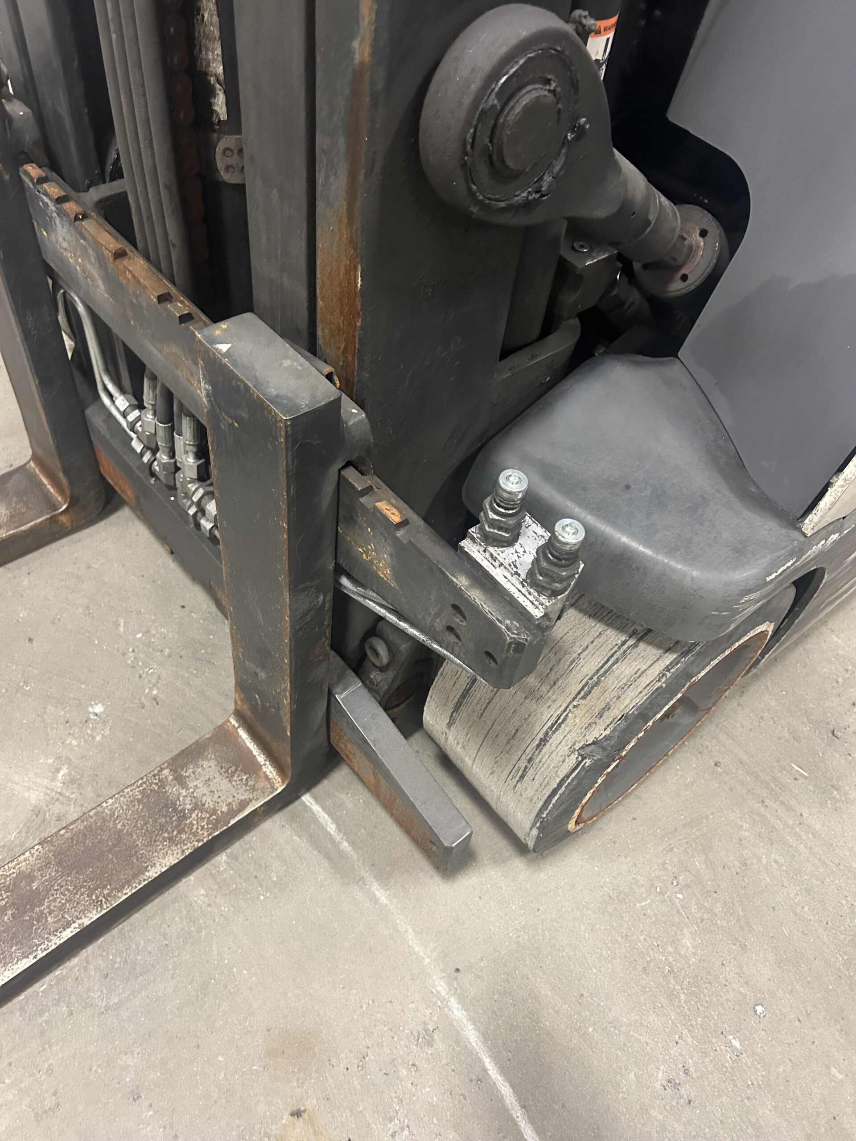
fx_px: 857
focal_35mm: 26
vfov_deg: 67.3
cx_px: 428
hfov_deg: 53.1
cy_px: 570
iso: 400
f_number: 1.5
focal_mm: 5.7
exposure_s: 1/40
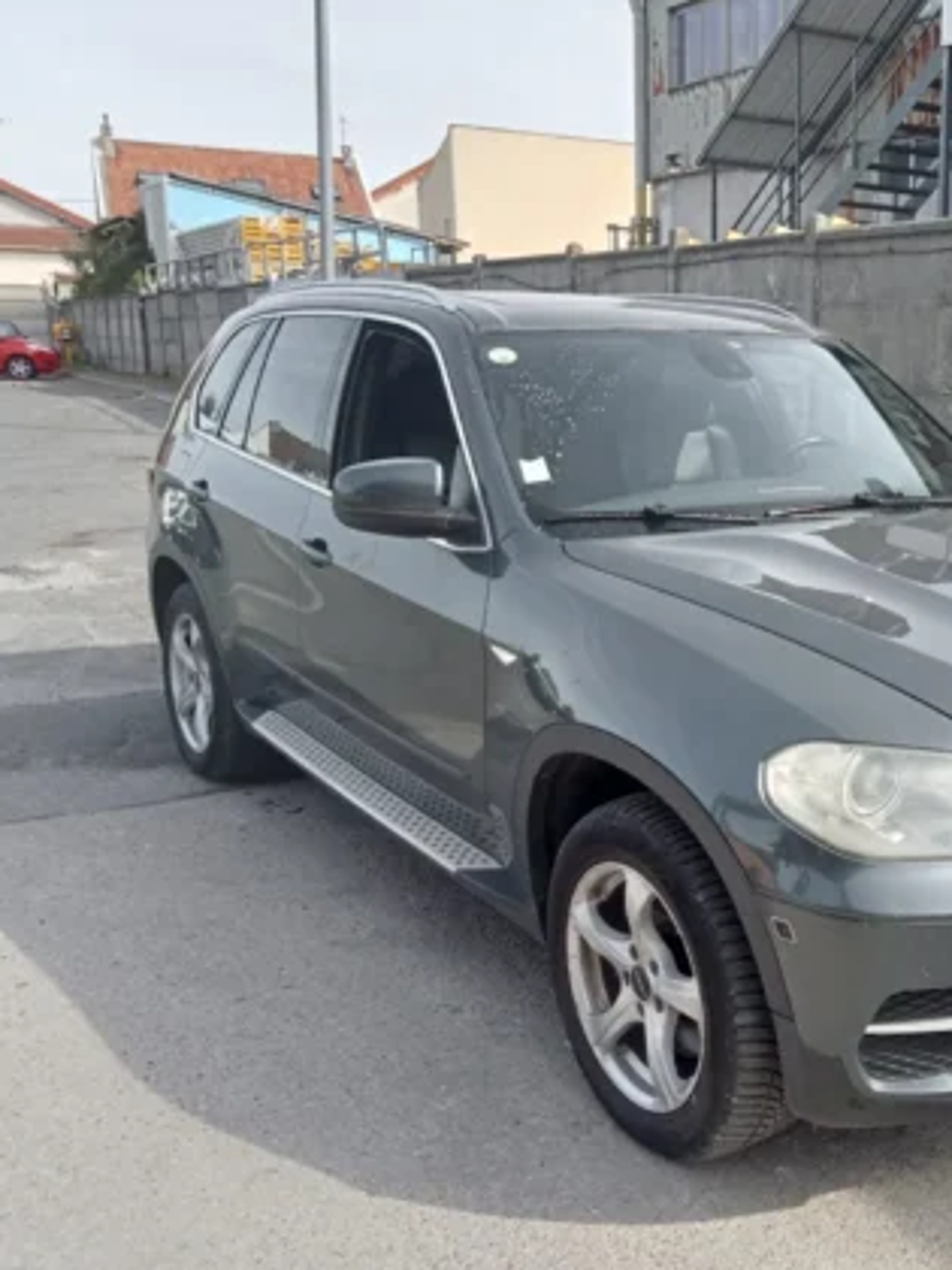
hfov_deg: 34.1
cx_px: 846
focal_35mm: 40
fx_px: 1467
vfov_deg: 46.8
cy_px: 629
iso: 100
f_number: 2.2
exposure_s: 1/439
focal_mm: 3.46
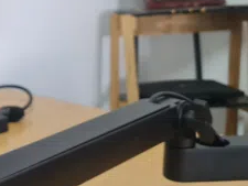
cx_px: -95
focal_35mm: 74
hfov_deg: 22.7
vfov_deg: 19.8
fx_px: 530
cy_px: 44
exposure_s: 1/50
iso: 320
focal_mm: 5.4
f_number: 1.8
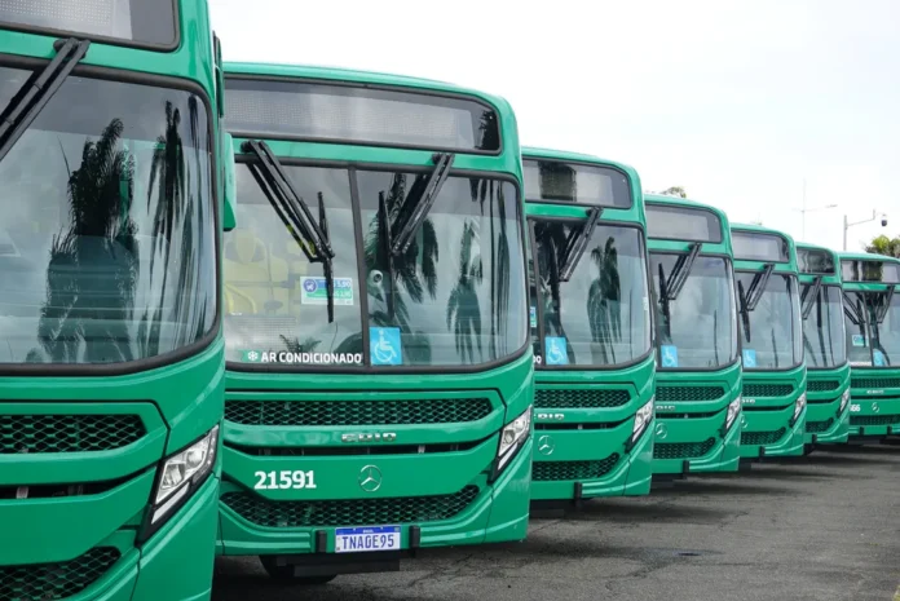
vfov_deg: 16.7
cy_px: 300
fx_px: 2051
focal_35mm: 82
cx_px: 450
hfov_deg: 24.7
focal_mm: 55
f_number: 7.1
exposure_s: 1/100
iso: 100
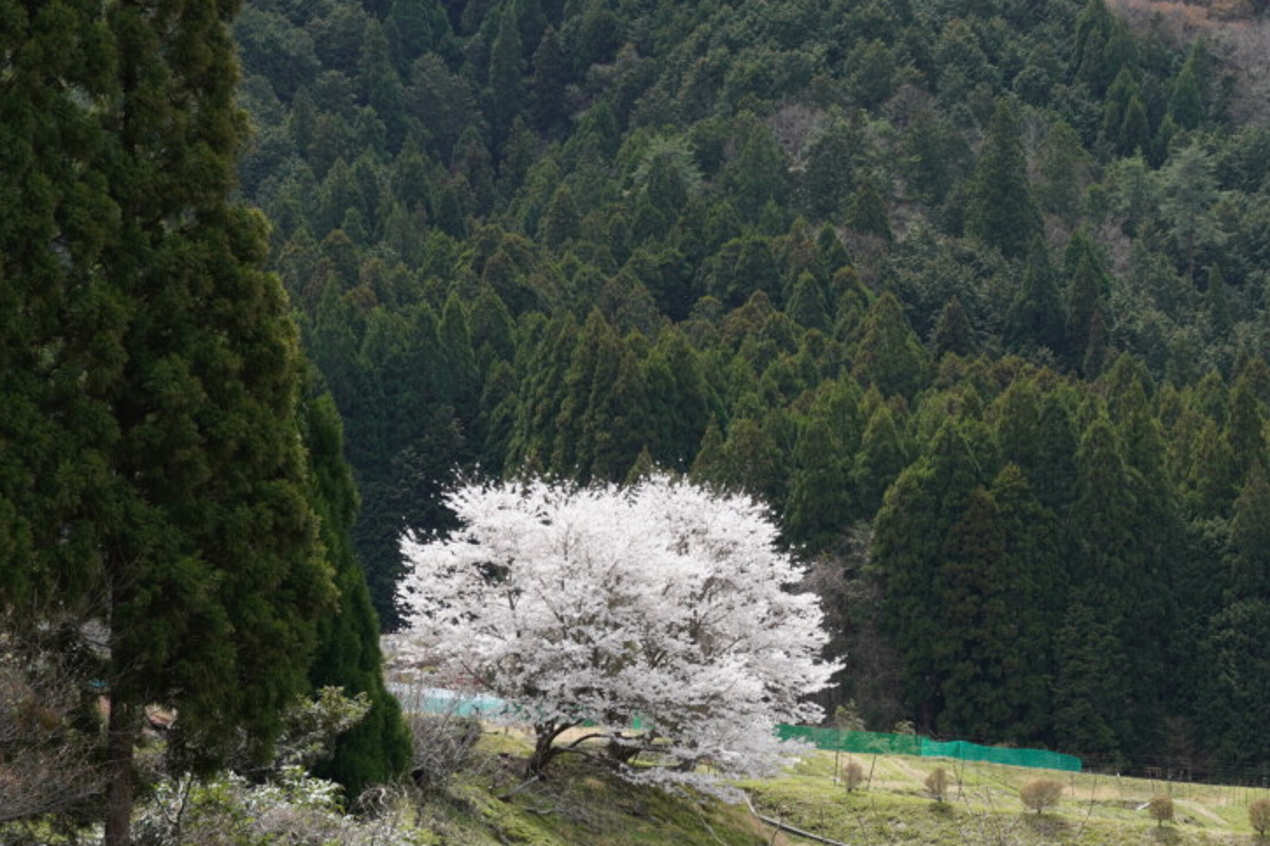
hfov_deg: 14.3
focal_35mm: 143
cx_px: 767
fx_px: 5043
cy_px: 497
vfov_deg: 9.6
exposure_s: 1/250
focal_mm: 54
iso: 125
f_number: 6.3
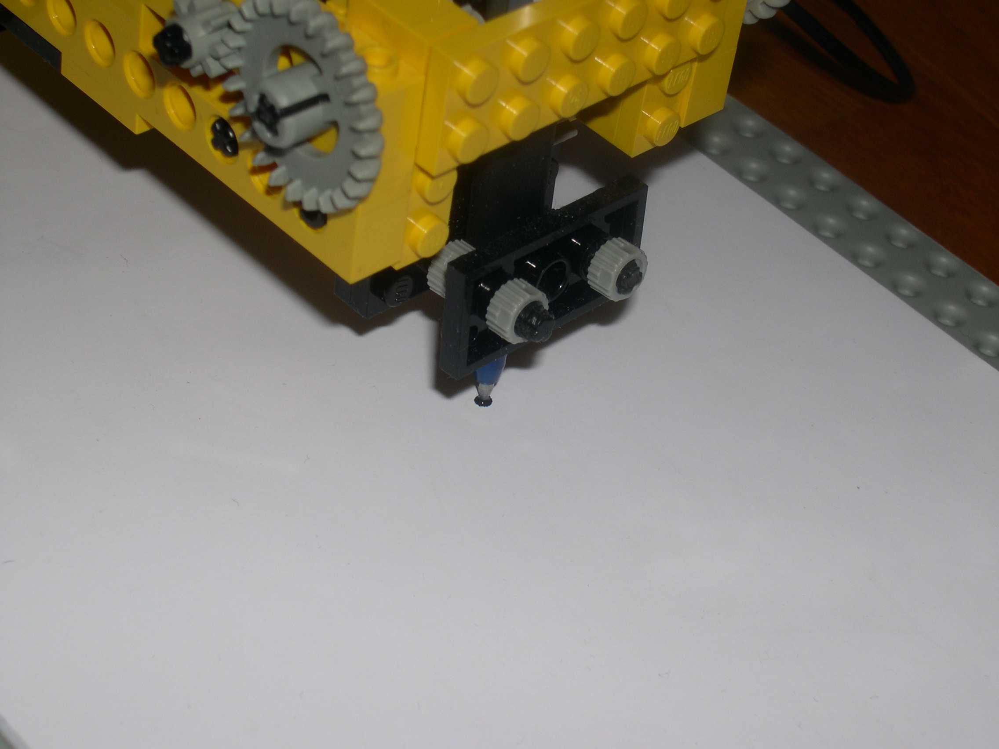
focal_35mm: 87
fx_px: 2511
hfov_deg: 22.5
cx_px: 500
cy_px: 374
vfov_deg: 17.0
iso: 100
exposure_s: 1/60
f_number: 11.6
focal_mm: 18.4
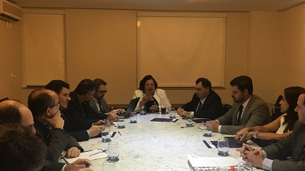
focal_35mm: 37
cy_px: 92
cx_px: 162
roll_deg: +0.0
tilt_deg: -5.8
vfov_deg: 32.0
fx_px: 299
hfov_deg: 54.0
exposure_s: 1/30
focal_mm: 4.15
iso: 32
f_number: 2.2
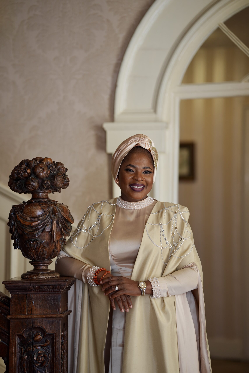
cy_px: 186
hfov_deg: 16.1
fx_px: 882
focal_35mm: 85
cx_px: 124
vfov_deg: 23.9
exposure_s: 1/320
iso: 250
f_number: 1.6
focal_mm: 85
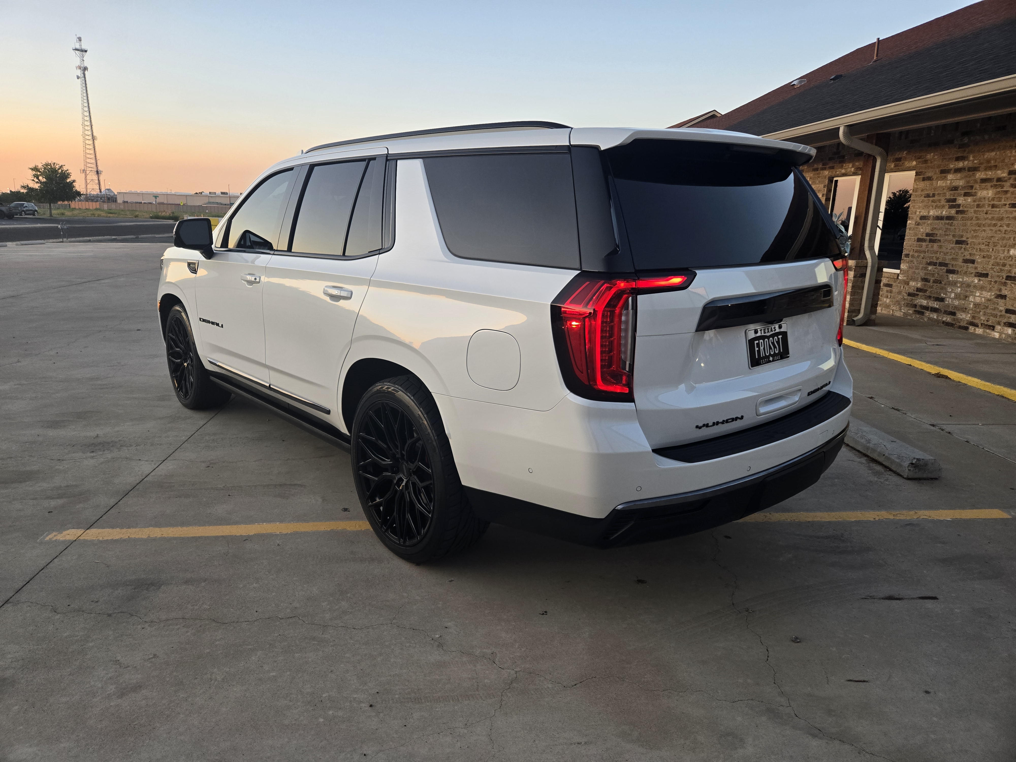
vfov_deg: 58.9
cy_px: 381
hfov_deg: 73.9
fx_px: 675
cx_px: 508
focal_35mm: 23
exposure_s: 1/508
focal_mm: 5.4
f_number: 1.8
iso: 125
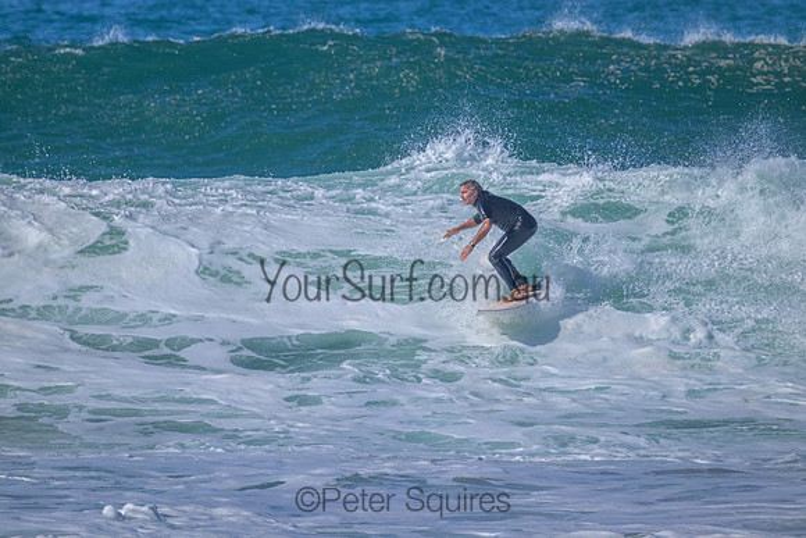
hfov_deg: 2.6
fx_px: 17914
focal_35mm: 800
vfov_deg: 1.7
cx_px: 403
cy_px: 269
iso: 1000
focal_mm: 800
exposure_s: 1/2000
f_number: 11
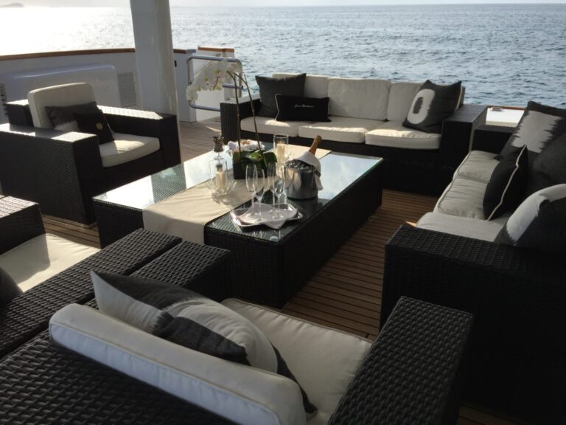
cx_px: 283
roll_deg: -0.1
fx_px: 474
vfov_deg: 48.2
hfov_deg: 61.7
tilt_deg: -24.4
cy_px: 212
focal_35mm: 29
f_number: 2.2
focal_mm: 4.15
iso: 32
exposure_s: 1/1883
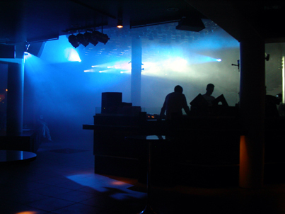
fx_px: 313
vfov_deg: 37.7
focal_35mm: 38
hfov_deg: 49.0
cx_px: 142
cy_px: 107
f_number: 2.8
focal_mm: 7.8
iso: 200
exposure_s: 1/6
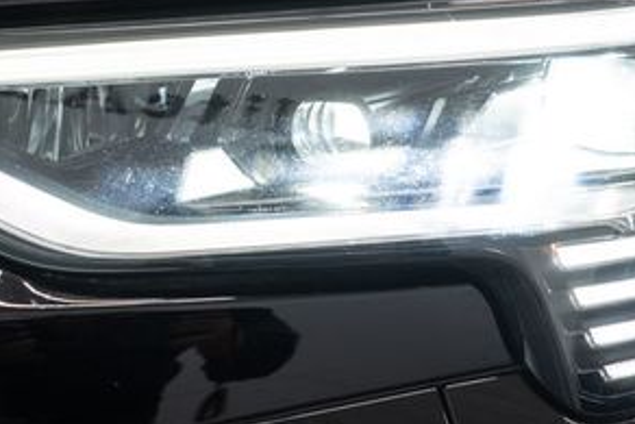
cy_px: 162
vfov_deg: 14.9
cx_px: 274
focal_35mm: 92
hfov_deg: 22.1
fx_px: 1624
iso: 160
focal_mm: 28
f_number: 3.2
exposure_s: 1/40
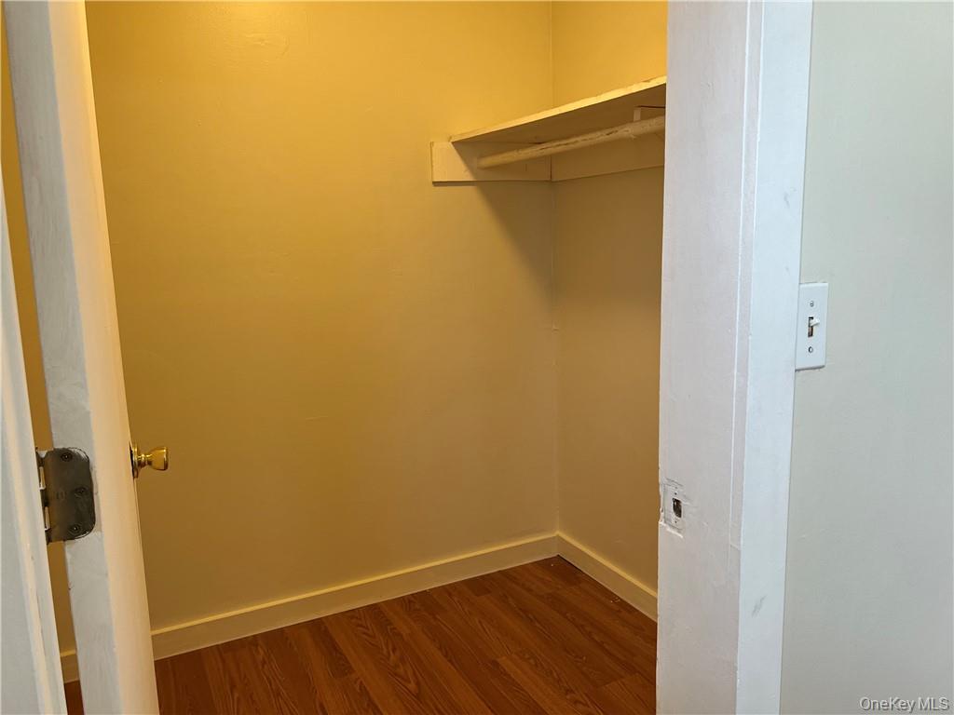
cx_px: 477
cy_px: 358
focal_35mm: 26
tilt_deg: -7.9
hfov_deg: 67.3
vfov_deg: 53.1
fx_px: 717
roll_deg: +2.0
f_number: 1.5
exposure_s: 1/120
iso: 100
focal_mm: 5.7
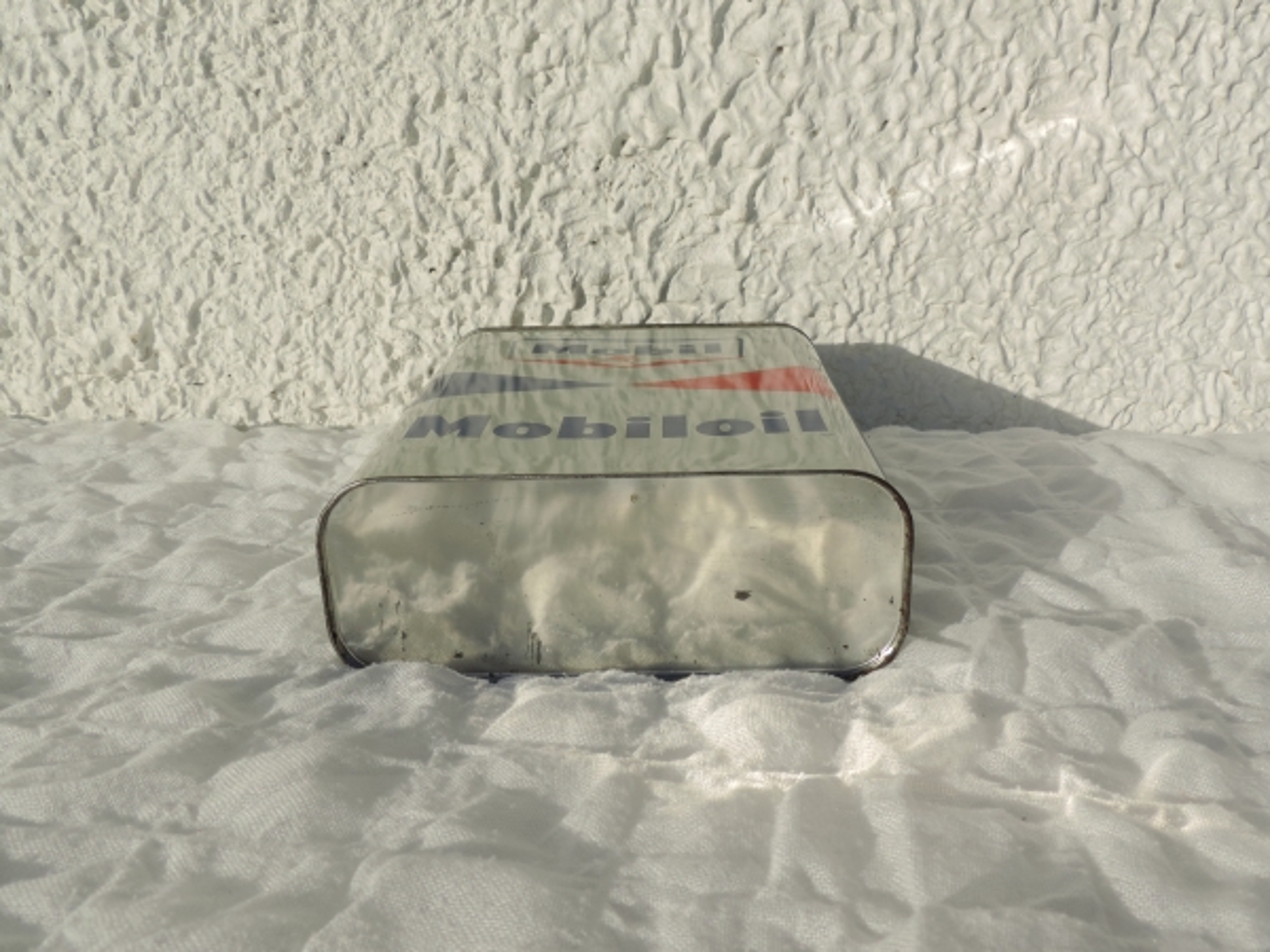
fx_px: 1101
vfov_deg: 46.8
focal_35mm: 30
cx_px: 635
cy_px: 476
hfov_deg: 60.0
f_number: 3.9
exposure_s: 1/1250
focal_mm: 5.3
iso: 80
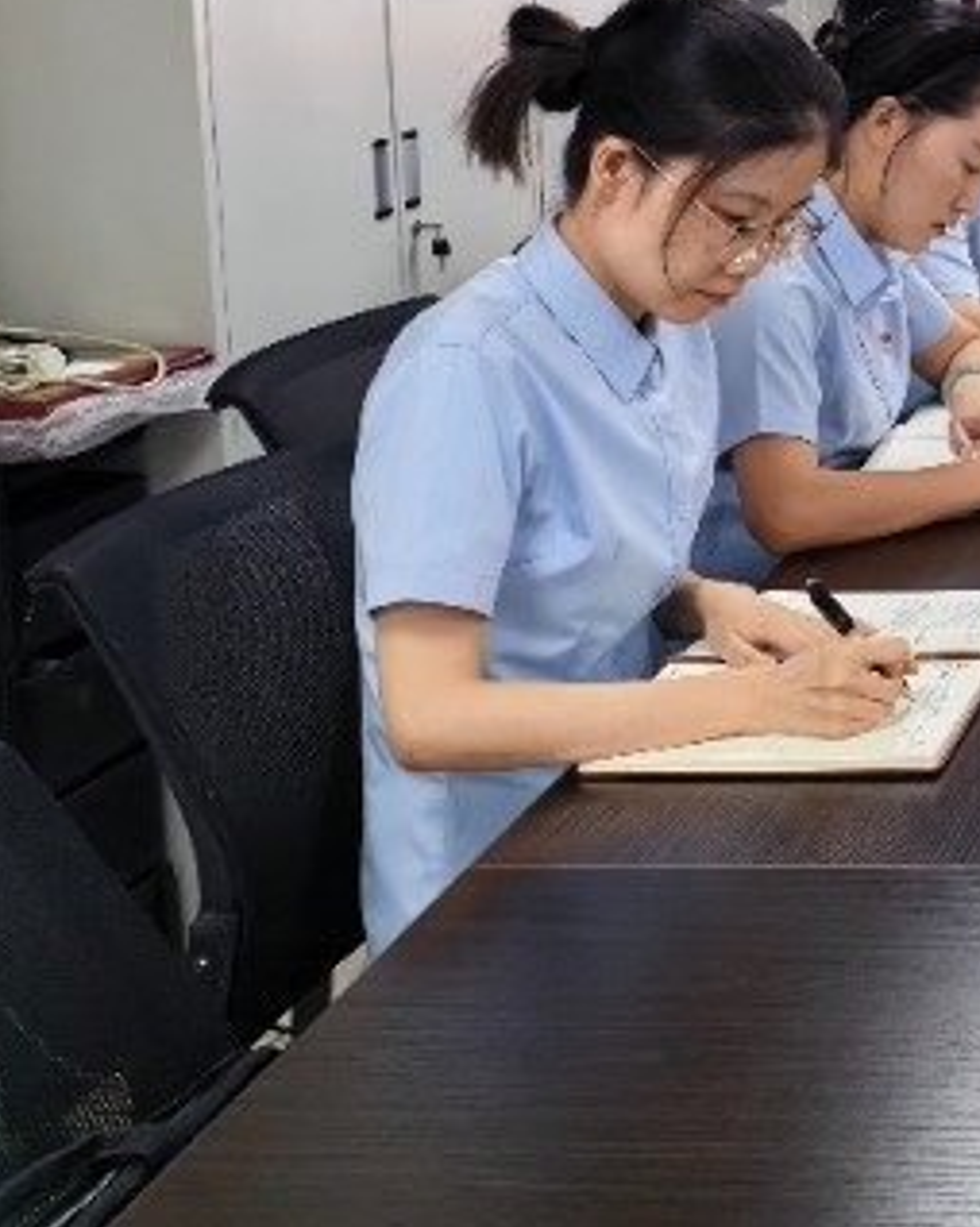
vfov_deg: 30.3
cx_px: 1524
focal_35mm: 59
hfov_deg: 21.2
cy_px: 81
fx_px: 2141
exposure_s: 1/60
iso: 200
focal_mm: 6.98
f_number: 4
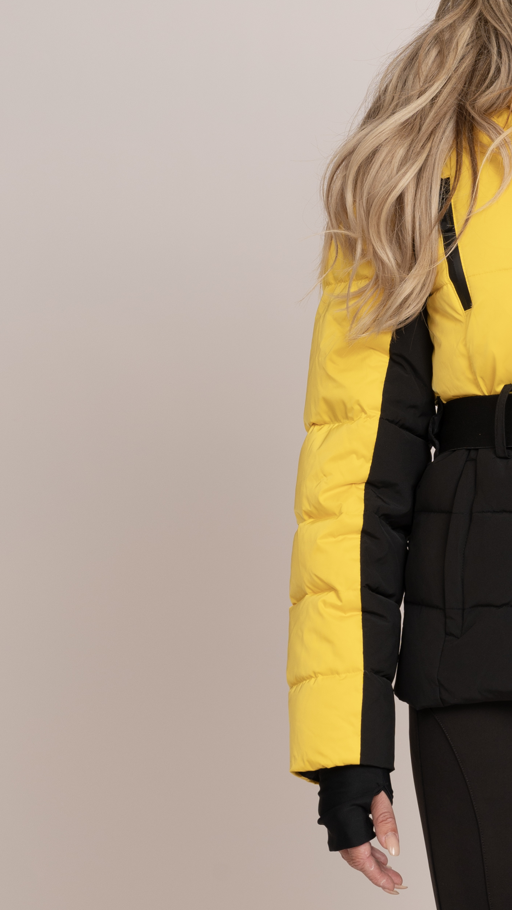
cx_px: 639
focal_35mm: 142
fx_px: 3426
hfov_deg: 8.4
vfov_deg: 15.1
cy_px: 686
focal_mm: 56
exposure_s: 1/200
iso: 200
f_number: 9
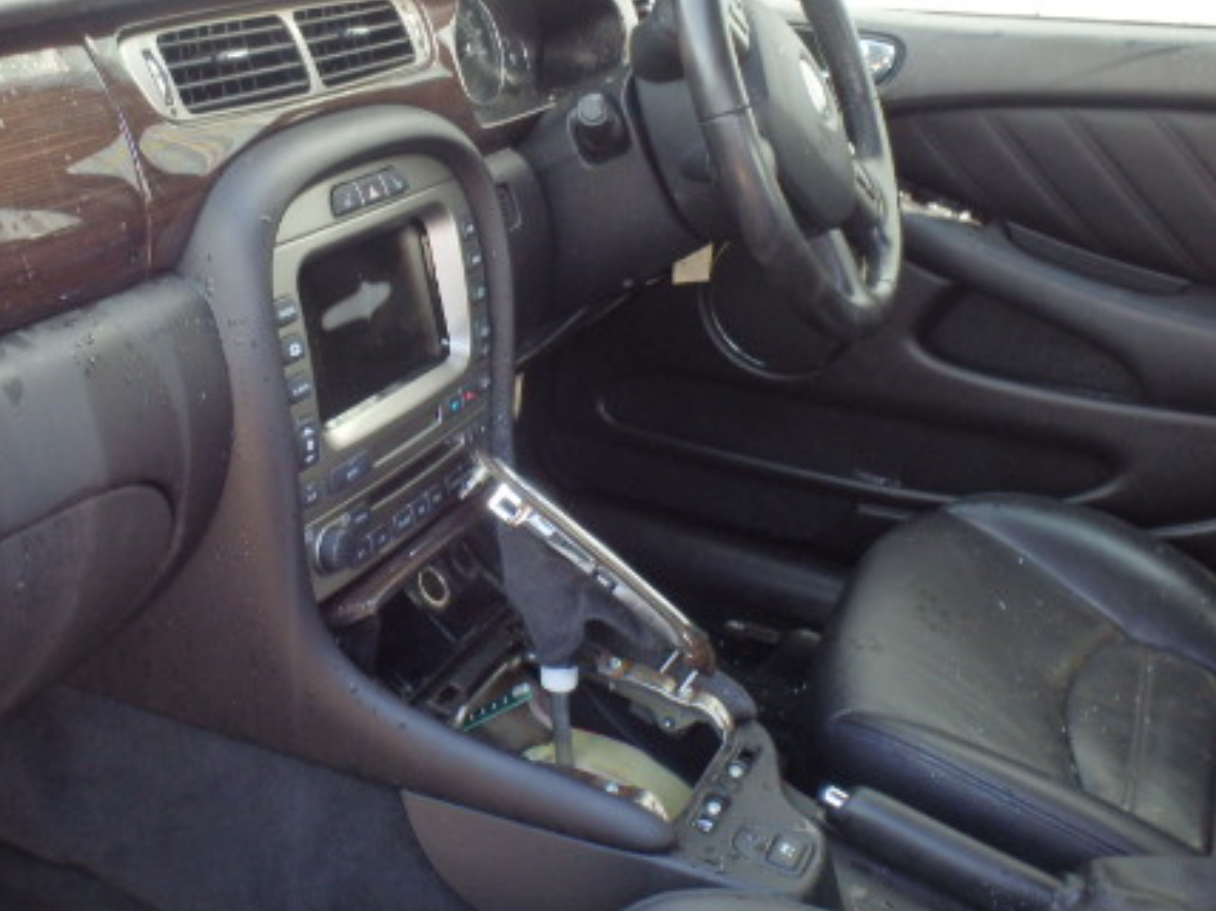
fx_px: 1475
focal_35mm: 42
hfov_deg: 43.9
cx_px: 373
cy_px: 336
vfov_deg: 34.1
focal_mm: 5
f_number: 3.9
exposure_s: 1/60
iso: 200
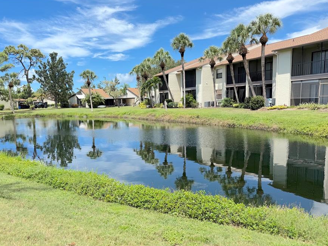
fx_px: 265
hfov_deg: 63.4
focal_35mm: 28
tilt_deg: -9.7
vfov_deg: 49.6
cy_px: 141
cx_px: 158
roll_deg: +0.9
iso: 80
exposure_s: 1/4167
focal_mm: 6.76
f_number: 1.78
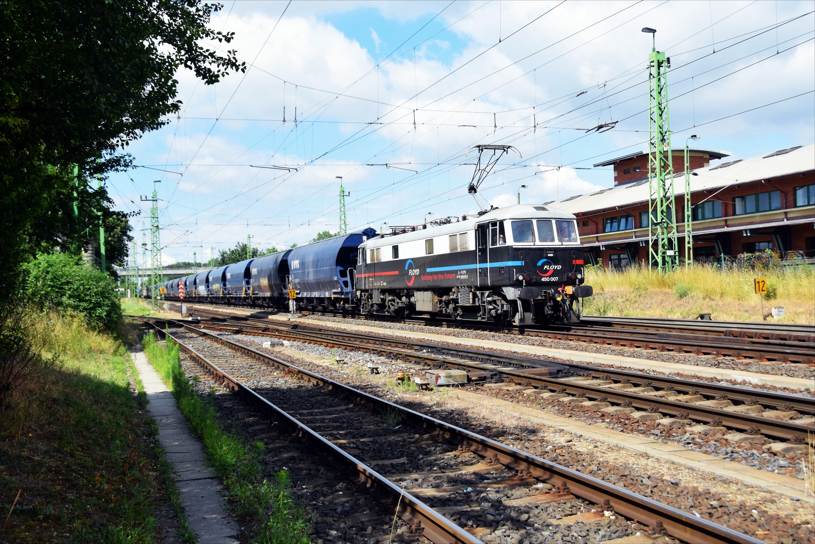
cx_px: 408
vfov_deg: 34.2
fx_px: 883
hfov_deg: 49.6
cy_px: 272
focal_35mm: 39
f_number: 6.3
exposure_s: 1/1600
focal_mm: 26
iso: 400
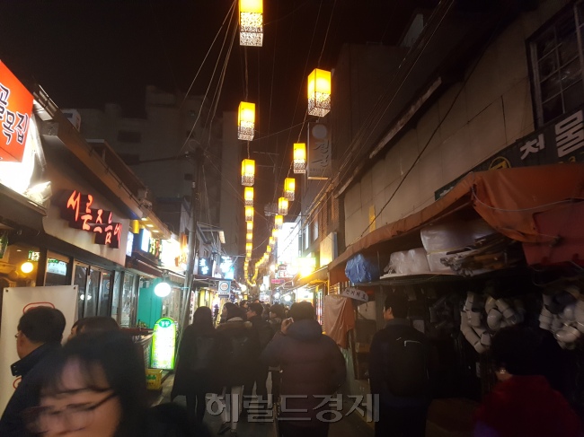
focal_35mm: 26
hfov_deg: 67.3
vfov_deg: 53.0
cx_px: 292
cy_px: 218
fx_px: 438
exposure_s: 1/60
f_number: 1.7
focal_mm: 4.2
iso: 400
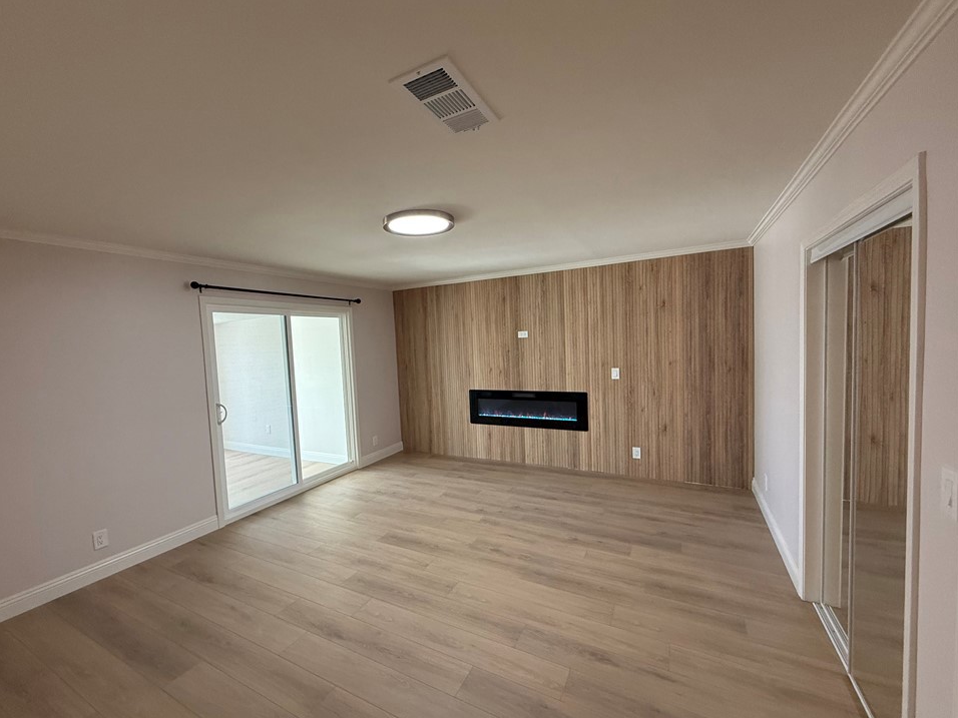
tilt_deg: -3.8
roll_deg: +2.0
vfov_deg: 81.7
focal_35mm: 15
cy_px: 367
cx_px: 448
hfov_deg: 98.0
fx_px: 415
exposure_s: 1/120
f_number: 2.2
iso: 250
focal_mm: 2.22
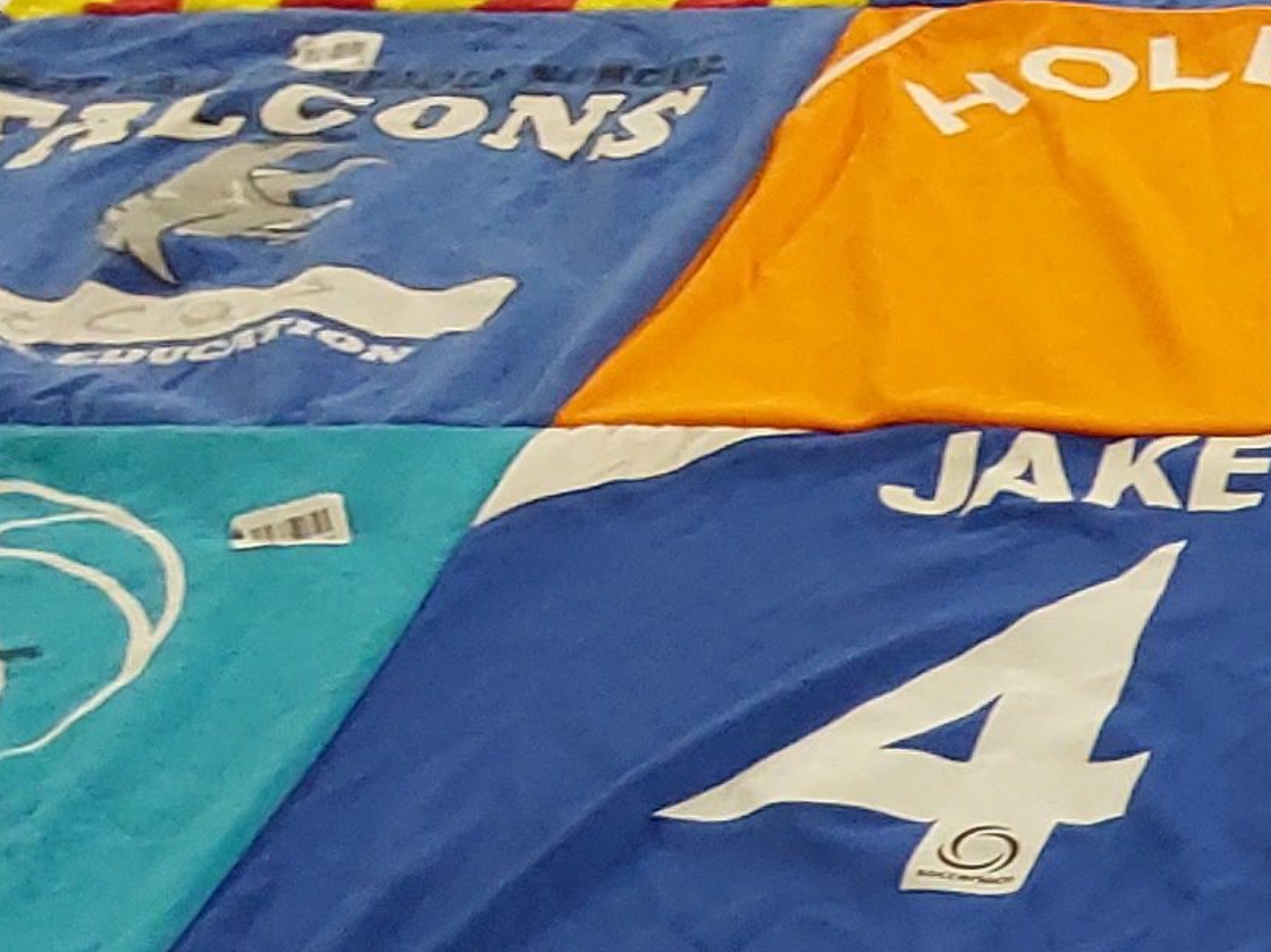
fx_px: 4184
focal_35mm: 114
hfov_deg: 15.0
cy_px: 1535
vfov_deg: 12.2
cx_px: 2301
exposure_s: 1/60
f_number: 1.9
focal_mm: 2.91
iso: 125
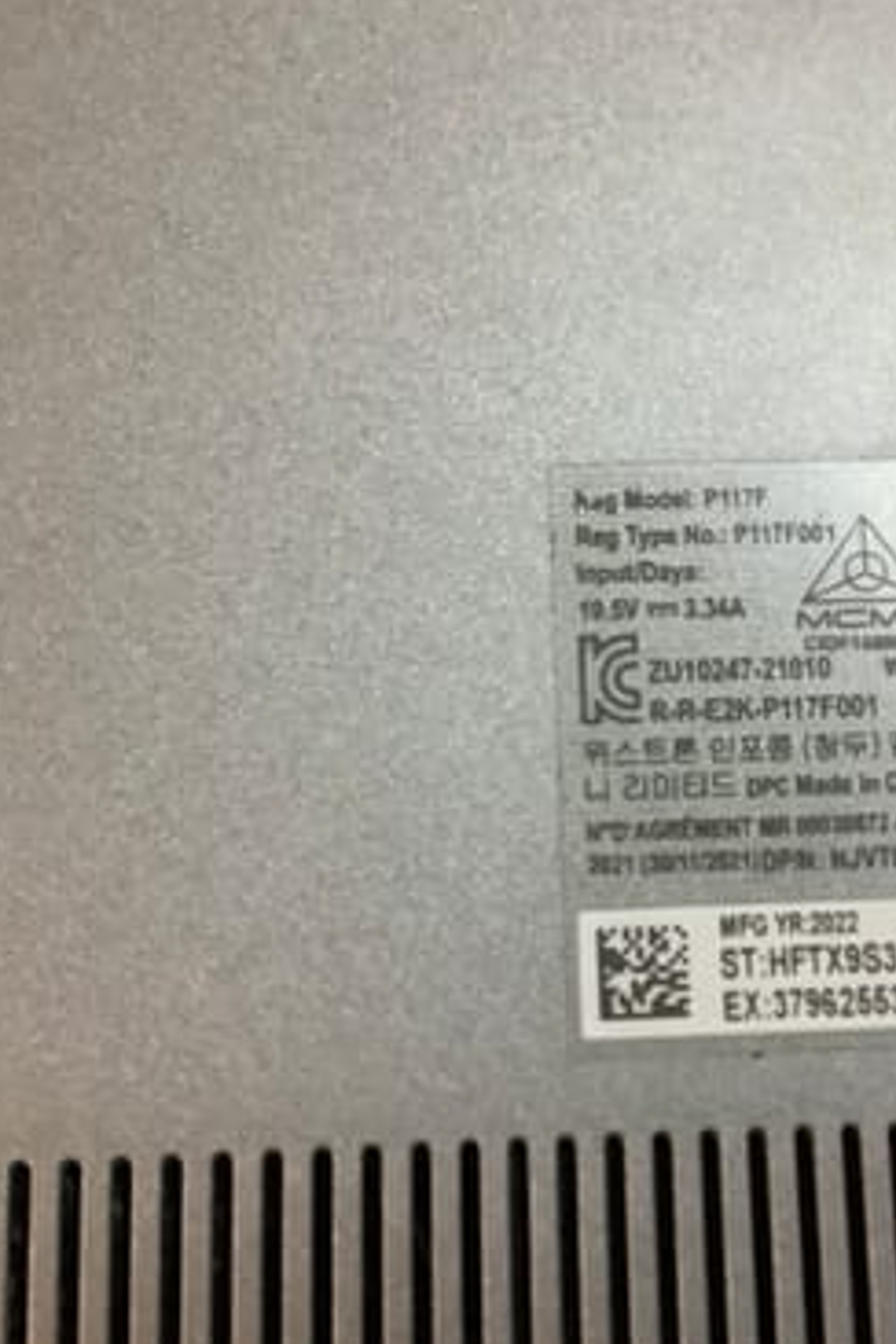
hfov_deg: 30.3
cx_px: 602
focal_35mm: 44
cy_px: 674
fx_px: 1643
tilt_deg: -77.8
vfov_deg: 44.5
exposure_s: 1/50
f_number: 2.4
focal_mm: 3.3
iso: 250
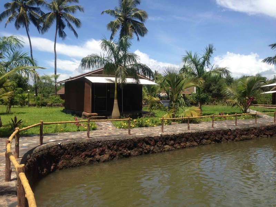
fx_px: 263
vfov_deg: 42.9
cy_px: 104
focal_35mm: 33
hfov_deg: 55.4
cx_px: 138
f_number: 2.4
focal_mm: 4.13
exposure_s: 1/1466
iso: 50
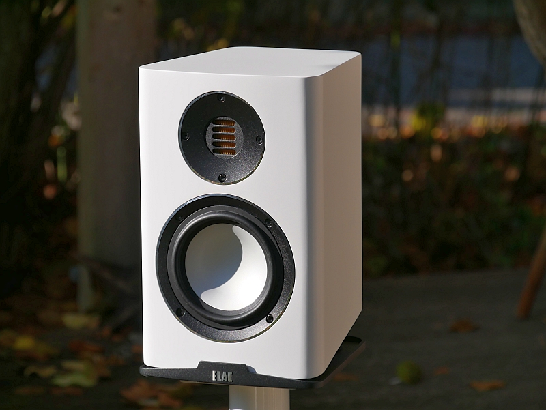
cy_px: 205
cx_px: 273
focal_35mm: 204
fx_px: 3220
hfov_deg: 9.7
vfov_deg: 7.3
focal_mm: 102
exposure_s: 1/640
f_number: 6.3
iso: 200
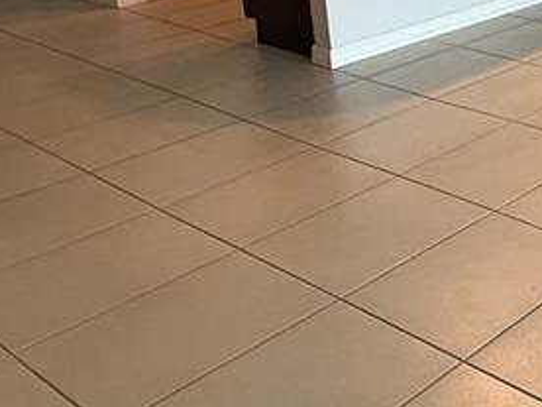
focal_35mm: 52
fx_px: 814
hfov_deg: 25.6
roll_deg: -0.6
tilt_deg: -9.9
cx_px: 848
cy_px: -79
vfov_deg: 25.3
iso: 320
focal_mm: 2.22
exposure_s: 1/120
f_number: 2.2
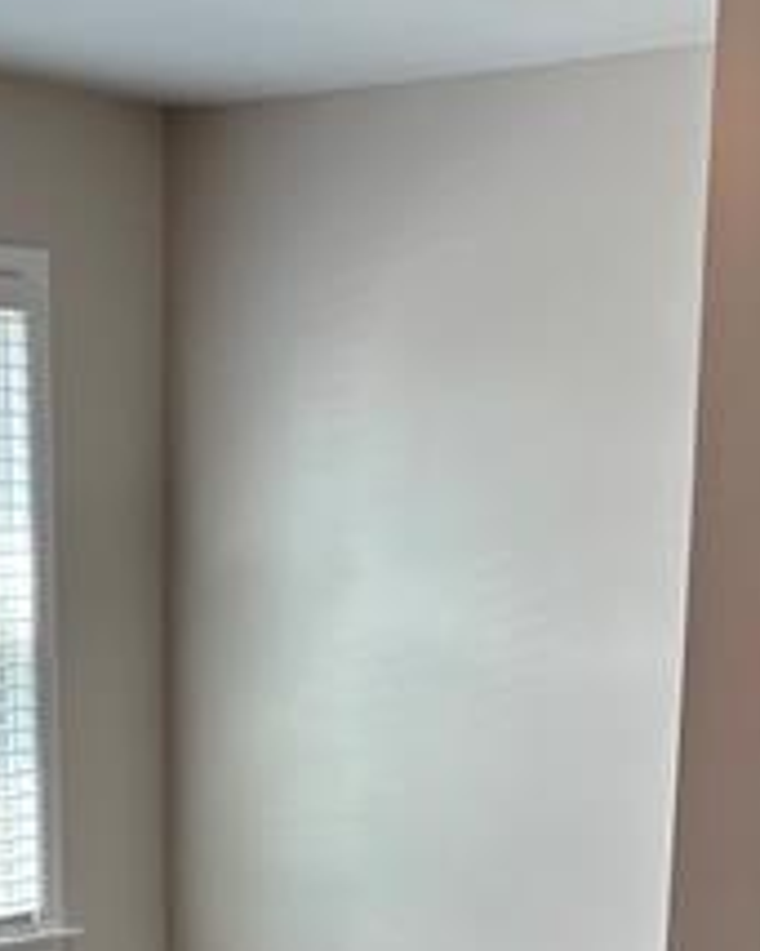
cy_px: 1262
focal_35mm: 91
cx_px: 227
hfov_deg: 16.8
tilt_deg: -15.5
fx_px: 2560
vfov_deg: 19.3
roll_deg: +0.0
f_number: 1.6
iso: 50
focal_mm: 5.96
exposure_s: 1/120
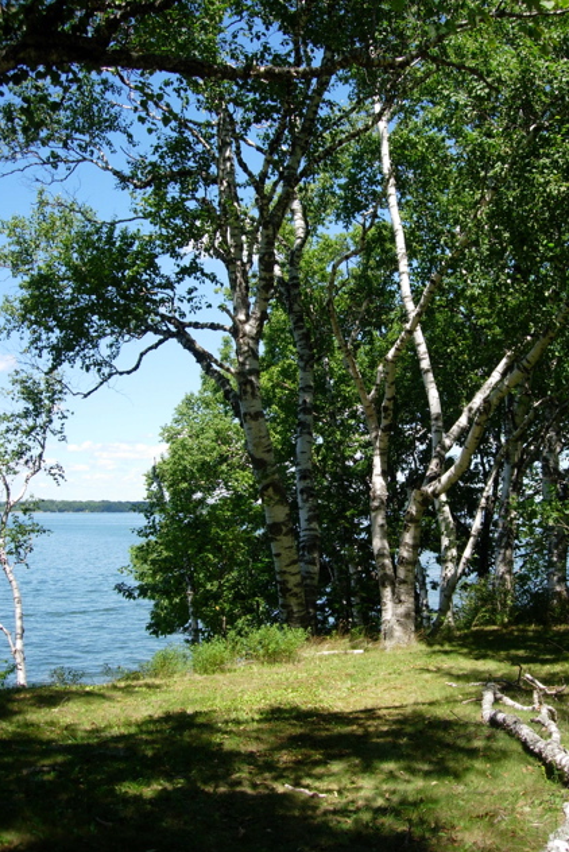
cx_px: 305
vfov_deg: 48.4
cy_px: 425
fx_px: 947
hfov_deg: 33.4
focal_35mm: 40
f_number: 2.8
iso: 64
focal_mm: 7.8
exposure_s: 1/813
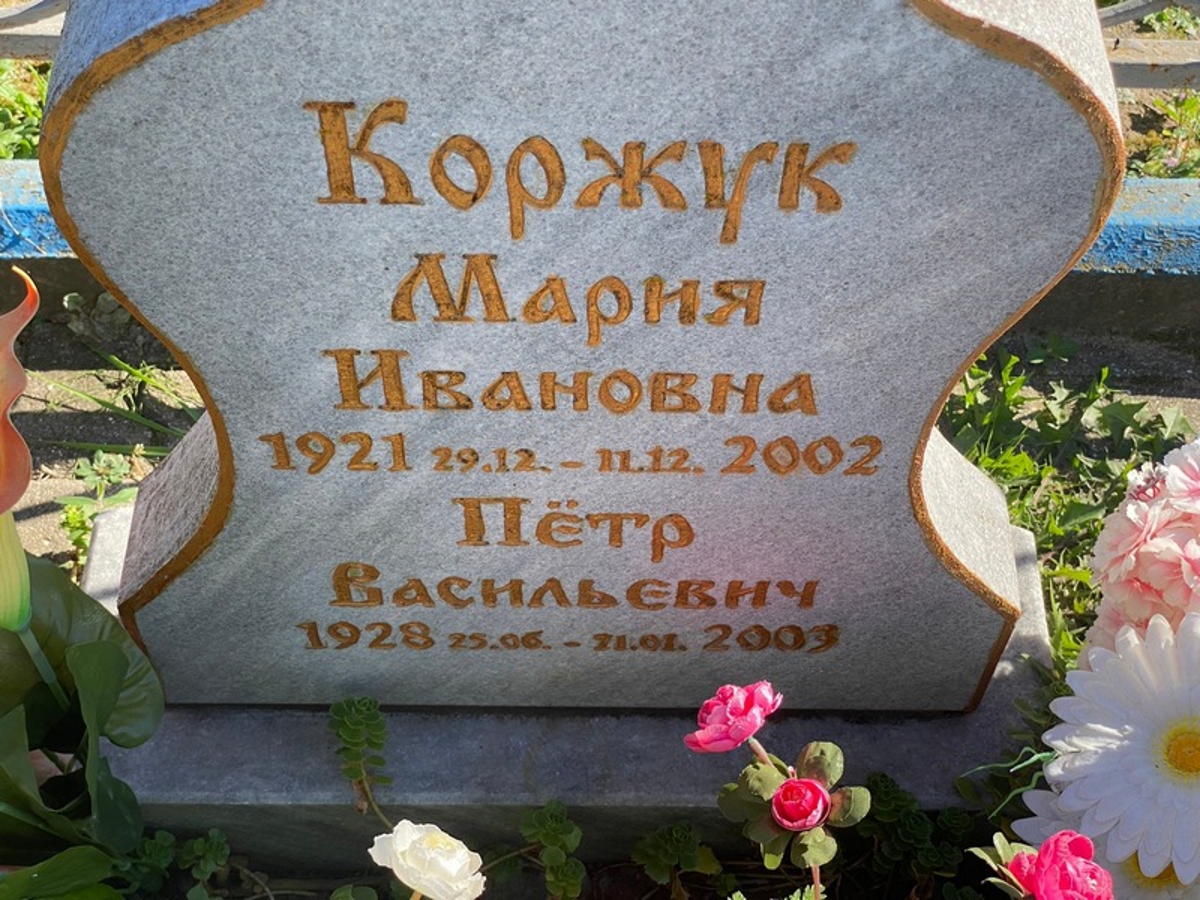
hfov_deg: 36.8
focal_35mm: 52
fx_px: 1803
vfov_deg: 28.0
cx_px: 600
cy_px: 450
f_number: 2
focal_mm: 6
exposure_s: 1/494
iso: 20
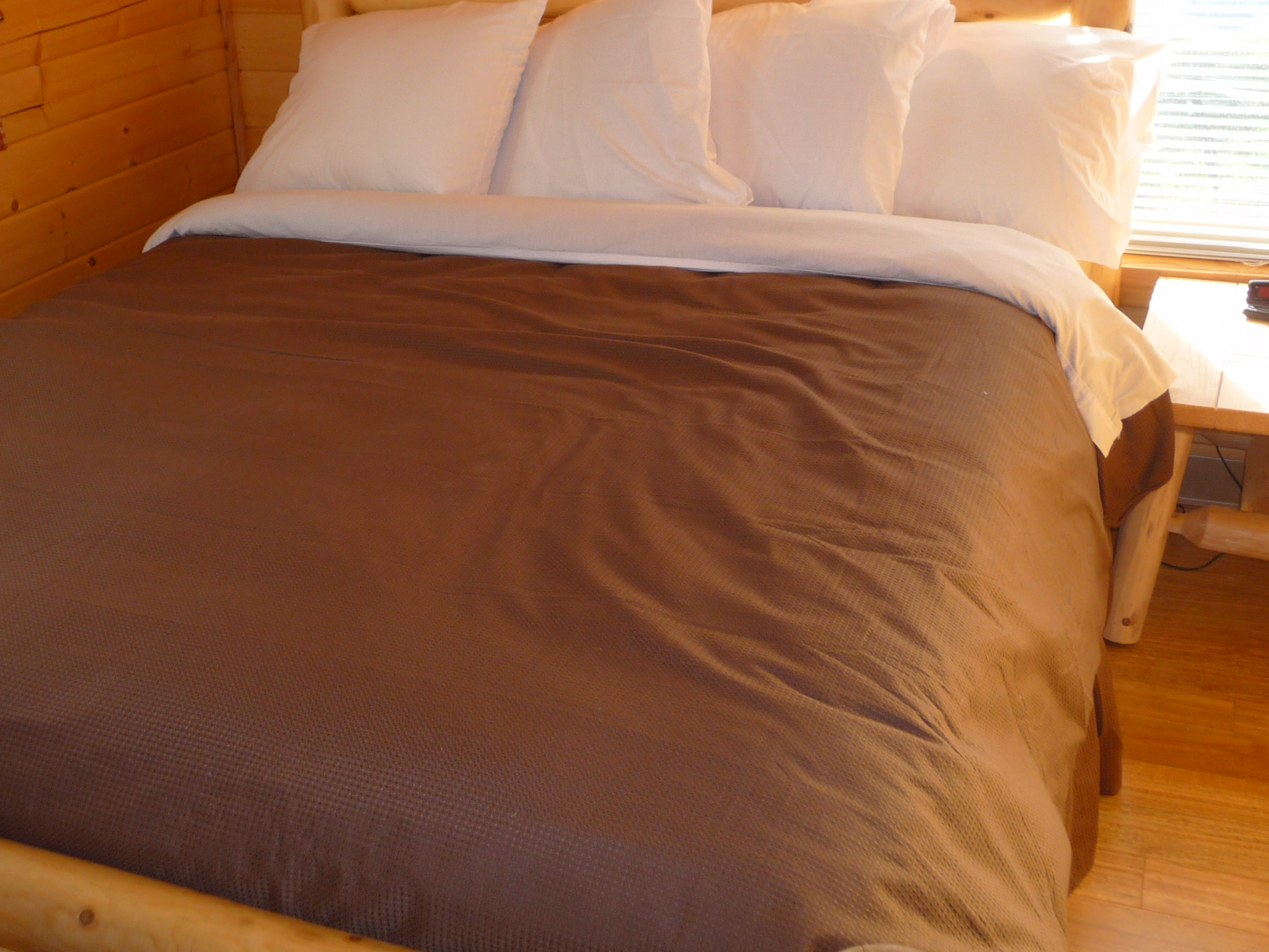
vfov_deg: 33.8
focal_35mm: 42
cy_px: 259
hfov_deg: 44.7
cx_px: 546
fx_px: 1540
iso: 100
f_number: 3.3
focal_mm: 4.7
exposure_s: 1/30
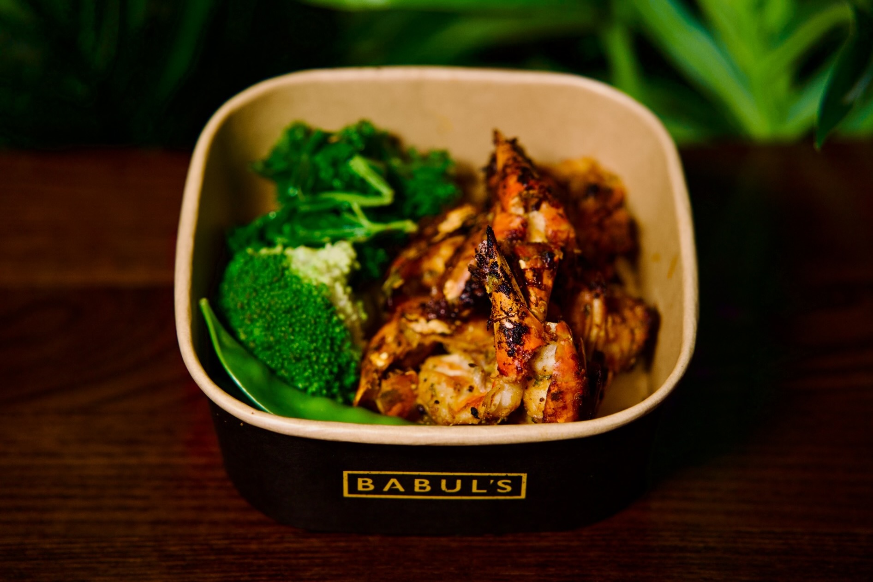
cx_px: 436
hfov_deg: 22.6
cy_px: 291
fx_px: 2182
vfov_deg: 15.2
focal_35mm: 90
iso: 2000
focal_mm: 90
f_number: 4.5
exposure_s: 1/250
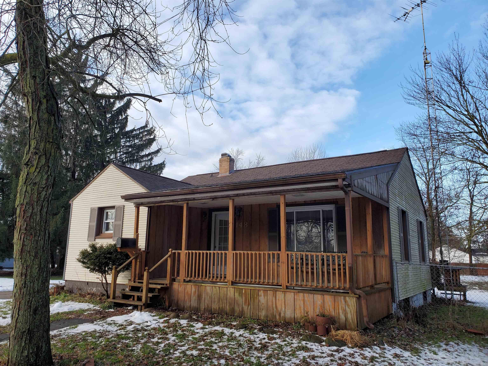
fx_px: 367
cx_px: 244
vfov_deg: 53.1
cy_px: 183
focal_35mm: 26
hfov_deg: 67.3
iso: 50
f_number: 2.4
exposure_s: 1/526
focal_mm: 4.3
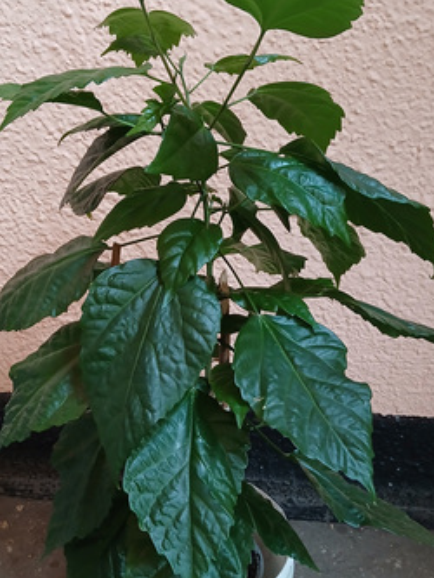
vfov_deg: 47.8
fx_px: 652
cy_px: 307
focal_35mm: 39
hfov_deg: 36.8
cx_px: 187
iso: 250
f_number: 1.8
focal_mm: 3.98
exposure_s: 1/50
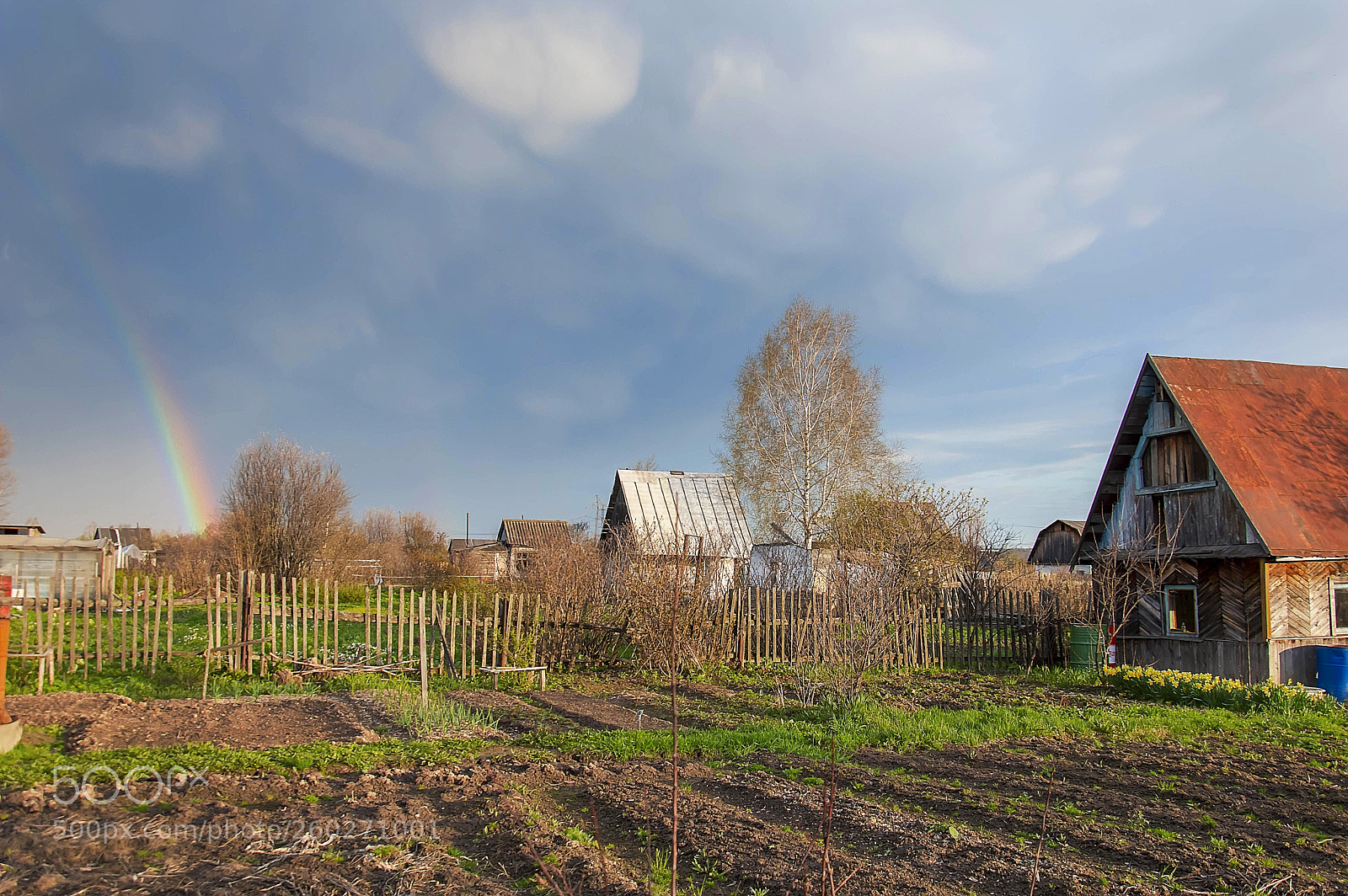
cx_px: 674
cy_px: 448
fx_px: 1179
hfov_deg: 59.5
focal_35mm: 32
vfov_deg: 41.6
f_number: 8
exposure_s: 1/320
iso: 400
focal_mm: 21
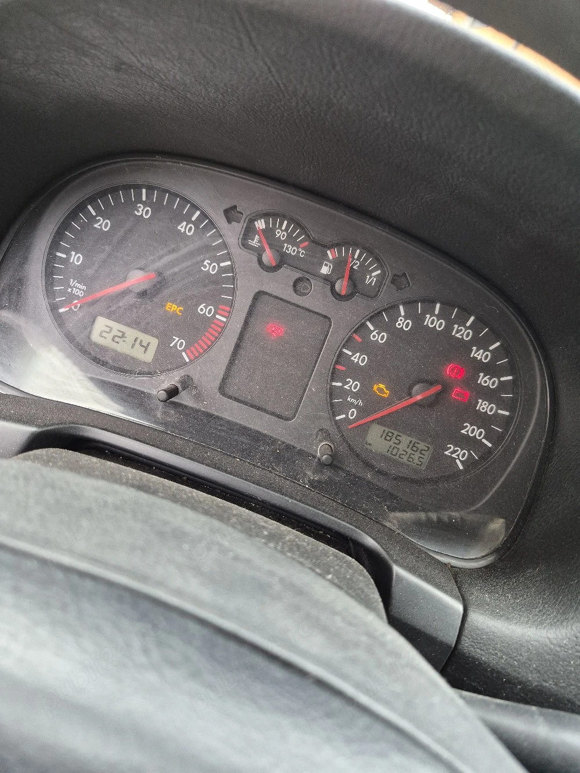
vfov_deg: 73.9
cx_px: 290
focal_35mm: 23
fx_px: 514
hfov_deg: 58.9
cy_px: 386
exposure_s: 1/100
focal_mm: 5.4
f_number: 1.8
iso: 500
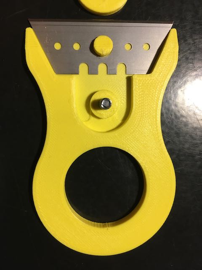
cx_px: 101
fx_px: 226
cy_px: 135
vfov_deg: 61.7
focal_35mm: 29
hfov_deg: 48.2
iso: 125
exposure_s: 1/33
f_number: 2.2
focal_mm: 4.15
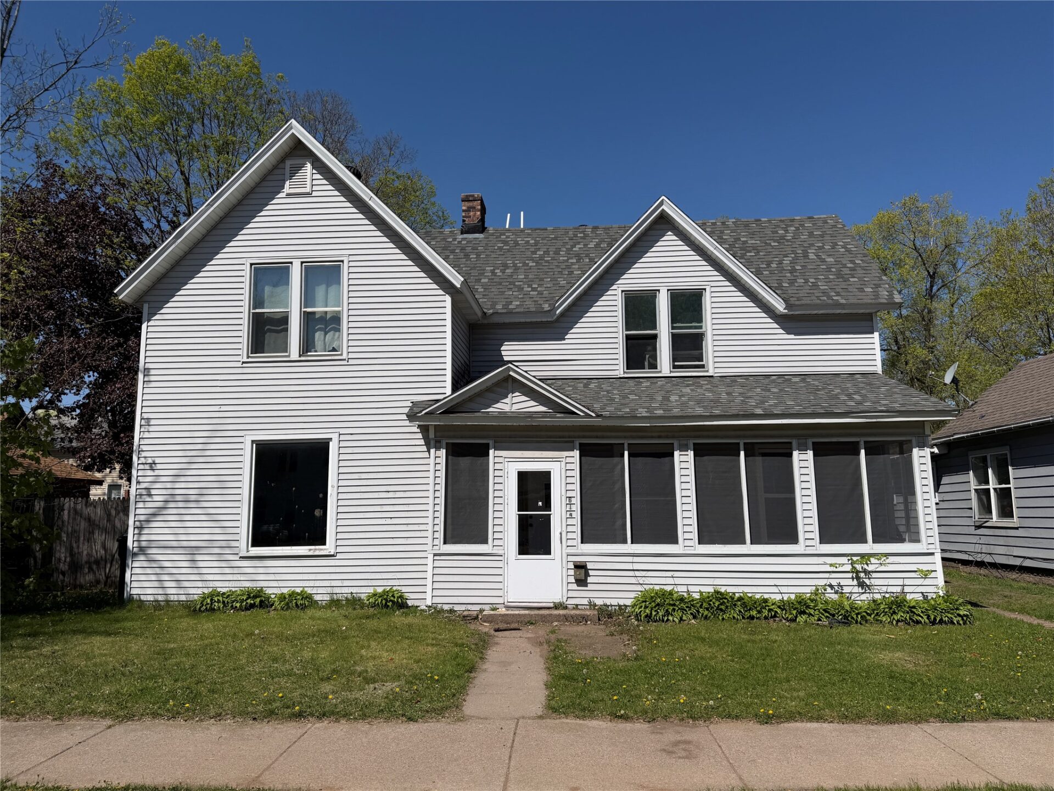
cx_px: 527
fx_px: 731
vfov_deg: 56.8
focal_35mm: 24
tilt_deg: +7.8
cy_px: 396
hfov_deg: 71.6
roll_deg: +0.0
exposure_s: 1/9091
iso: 80
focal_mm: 6.76
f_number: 1.78
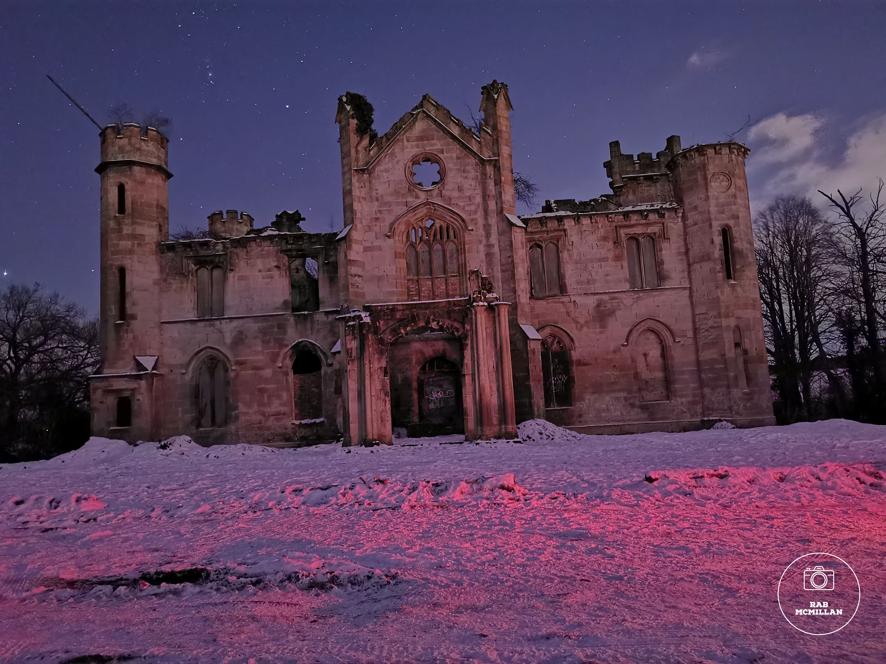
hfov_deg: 65.3
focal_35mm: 27
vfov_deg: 51.4
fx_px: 691
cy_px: 332
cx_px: 443
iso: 5000
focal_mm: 5.56
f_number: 1.6
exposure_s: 8
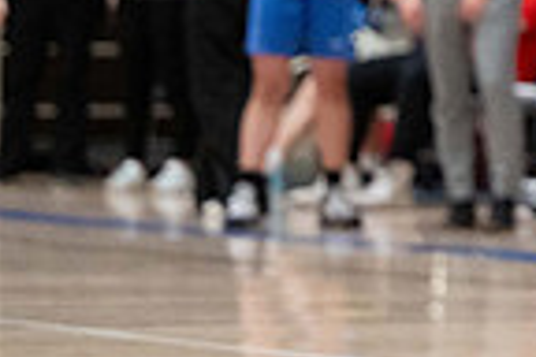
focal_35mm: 443
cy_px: -258
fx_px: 6595
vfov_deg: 3.1
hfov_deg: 4.6
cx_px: 897
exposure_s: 1/500
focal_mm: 110
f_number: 2.8
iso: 5000
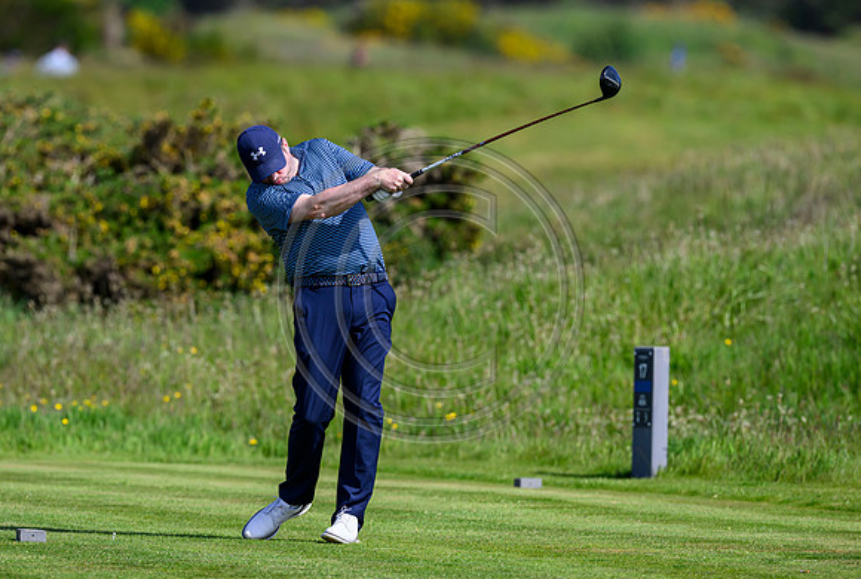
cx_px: 346
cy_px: 236
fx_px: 11438
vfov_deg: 2.9
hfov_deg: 4.3
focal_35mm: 477
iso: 500
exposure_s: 1/5000
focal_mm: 400
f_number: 4.5
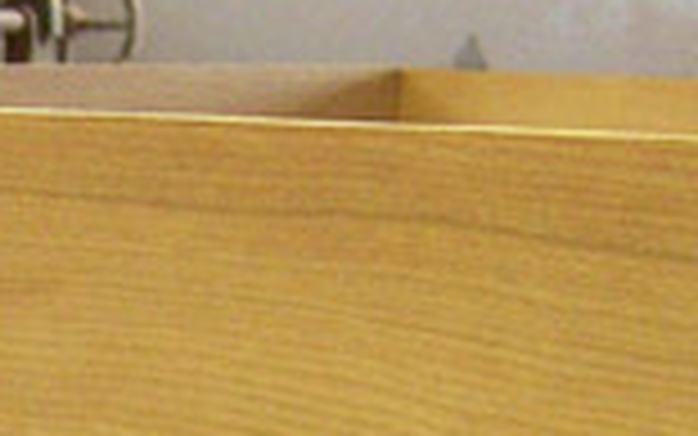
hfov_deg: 12.5
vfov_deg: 7.8
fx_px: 3083
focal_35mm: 162
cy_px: 836
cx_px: -239
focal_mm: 5.5
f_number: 3.4
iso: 140
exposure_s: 1/15
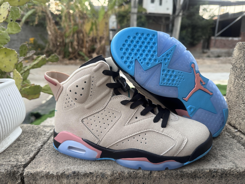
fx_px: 170
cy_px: 92
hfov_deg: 71.6
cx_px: 122
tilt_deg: -14.4
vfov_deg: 56.8
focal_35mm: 24
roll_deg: -0.2
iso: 200
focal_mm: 6.76
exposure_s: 1/93
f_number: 1.78
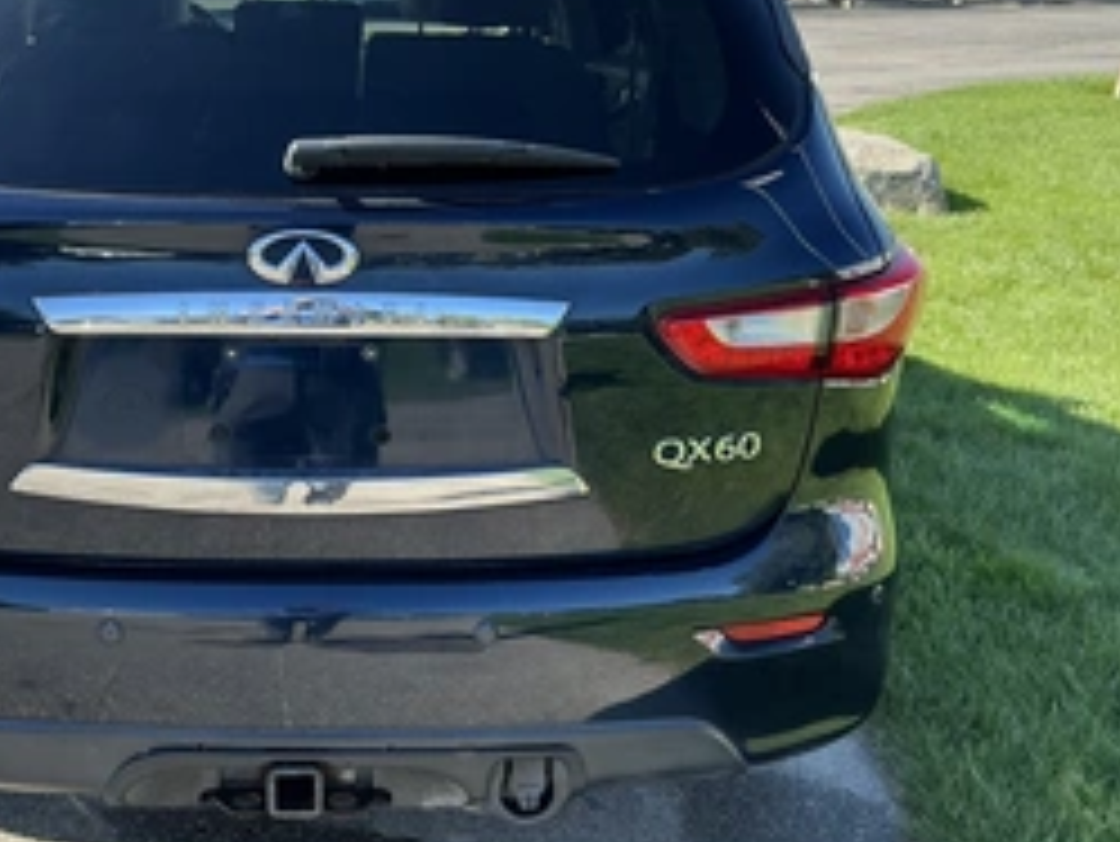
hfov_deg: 41.0
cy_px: 324
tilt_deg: -15.1
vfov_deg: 32.1
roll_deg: -0.1
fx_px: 1457
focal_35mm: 45
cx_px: 301
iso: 25
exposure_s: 1/529
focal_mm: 3
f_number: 1.8
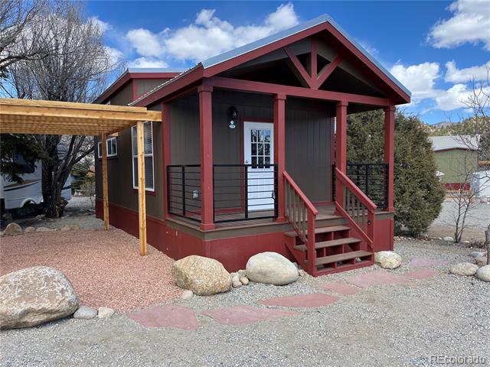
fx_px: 368
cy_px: 184
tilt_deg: -3.2
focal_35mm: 26
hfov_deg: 67.3
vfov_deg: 53.1
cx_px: 245
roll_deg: +0.6
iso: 50
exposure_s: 1/1075
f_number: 1.6
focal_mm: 5.1
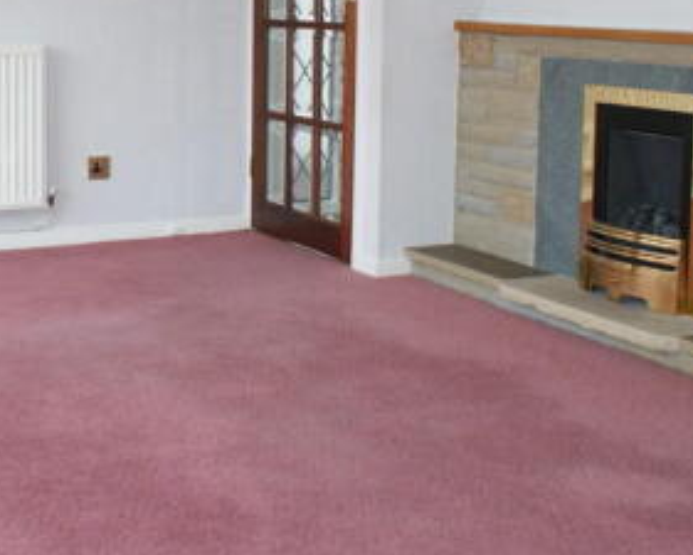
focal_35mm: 59
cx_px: 196
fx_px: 1211
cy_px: 90
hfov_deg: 31.5
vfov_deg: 25.3
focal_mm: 18
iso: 160
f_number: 4
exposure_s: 1/160
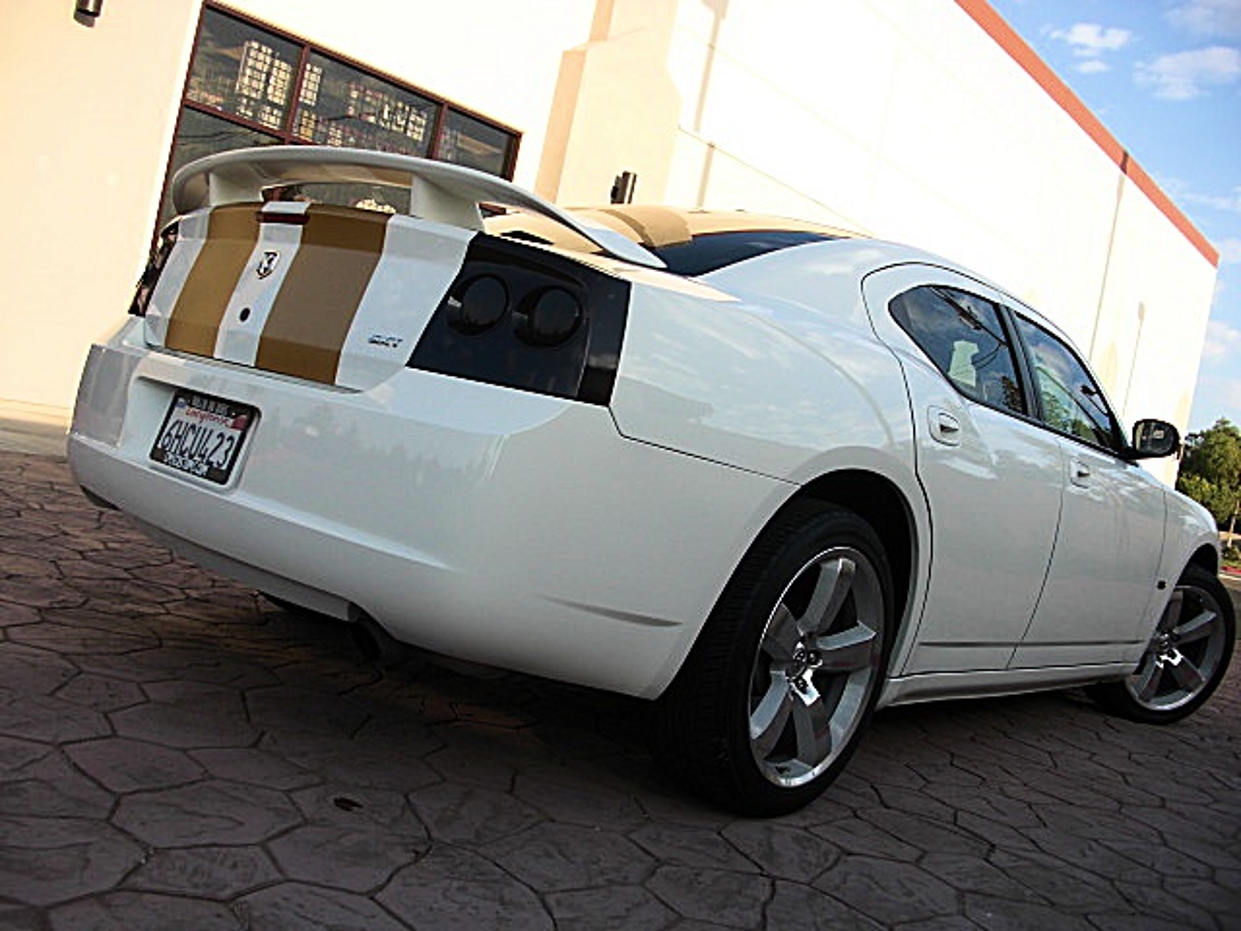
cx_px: 620
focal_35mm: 36
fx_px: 1291
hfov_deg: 51.4
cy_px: 466
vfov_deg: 39.7
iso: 50
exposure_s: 1/500
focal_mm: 6.3
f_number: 2.8
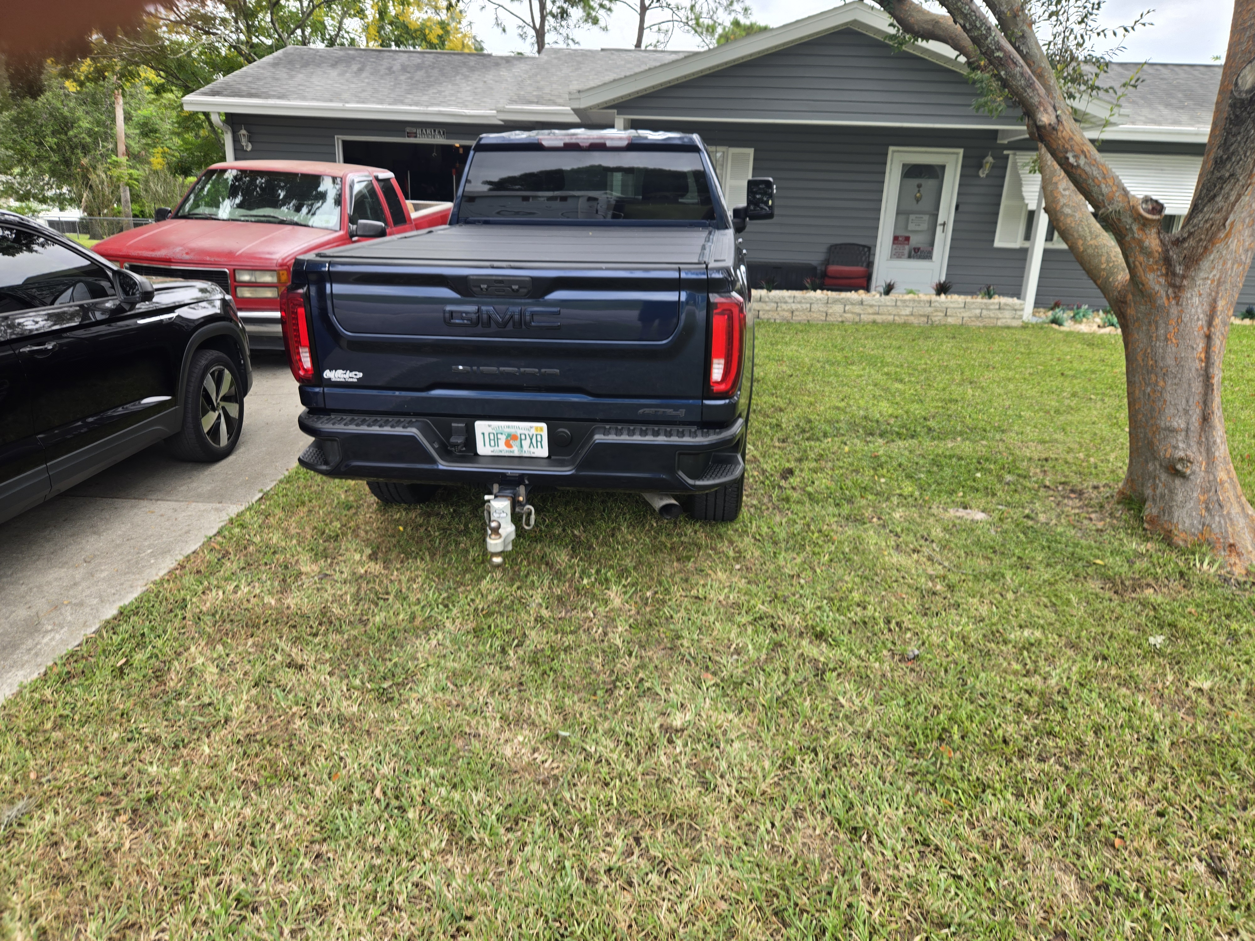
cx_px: 628
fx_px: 834
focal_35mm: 23
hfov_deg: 73.9
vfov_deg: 58.9
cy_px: 470
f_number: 1.8
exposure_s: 1/190
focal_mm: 5.4
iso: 25
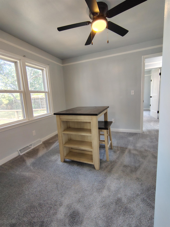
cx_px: 85
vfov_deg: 94.5
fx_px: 105
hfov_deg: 78.1
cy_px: 114
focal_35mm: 16
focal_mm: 2.13
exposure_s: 1/40
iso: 466
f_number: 2.2
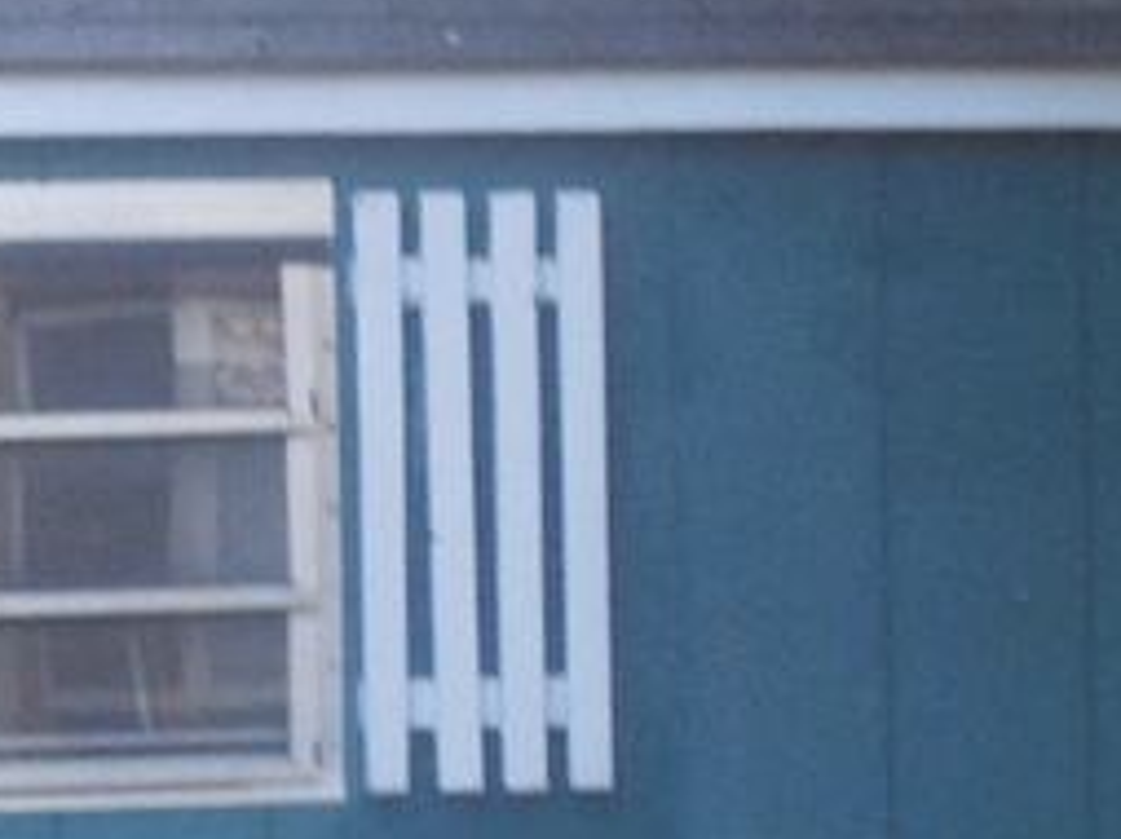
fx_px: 4594
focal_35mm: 142
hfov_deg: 13.8
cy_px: 442
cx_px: 110
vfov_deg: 10.4
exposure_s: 1/30
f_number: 3.3
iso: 220
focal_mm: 4.5
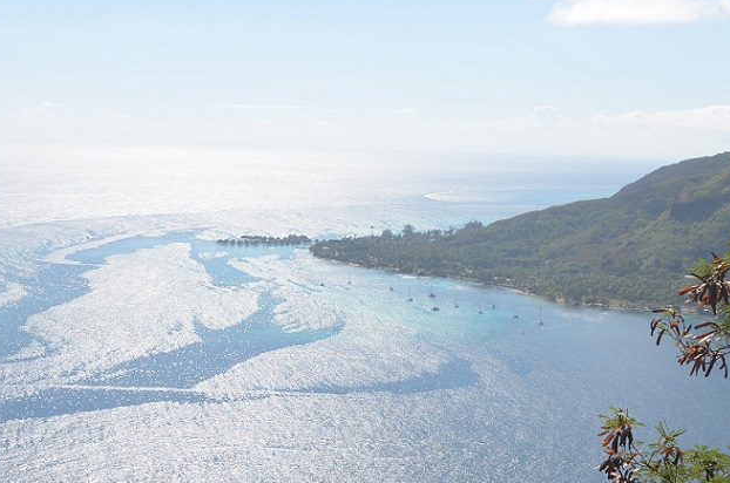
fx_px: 1538
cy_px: 207
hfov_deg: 26.6
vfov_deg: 17.9
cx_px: 481
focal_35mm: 76
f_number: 9
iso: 100
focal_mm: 28
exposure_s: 1/320
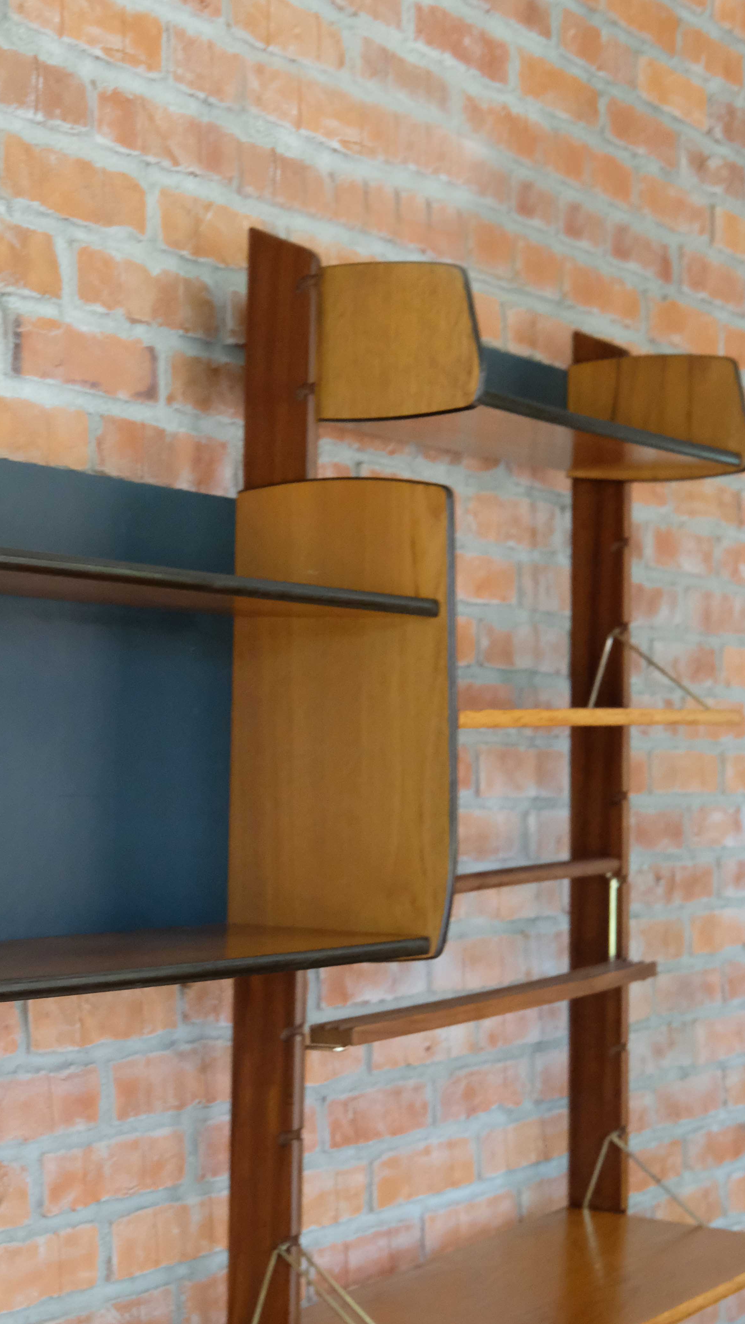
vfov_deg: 26.4
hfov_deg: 15.0
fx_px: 2810
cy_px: 892
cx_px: 171
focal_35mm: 80
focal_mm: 35
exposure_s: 1/125
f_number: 5.6
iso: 5000
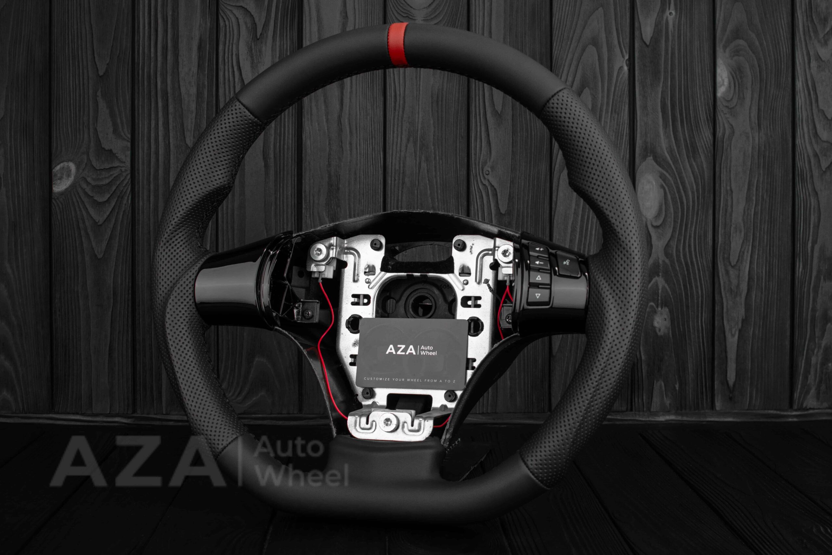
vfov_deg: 25.8
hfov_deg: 37.8
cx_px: 416
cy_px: 278
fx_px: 1213
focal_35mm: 52
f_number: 6.3
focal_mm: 35
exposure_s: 1/125
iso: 500
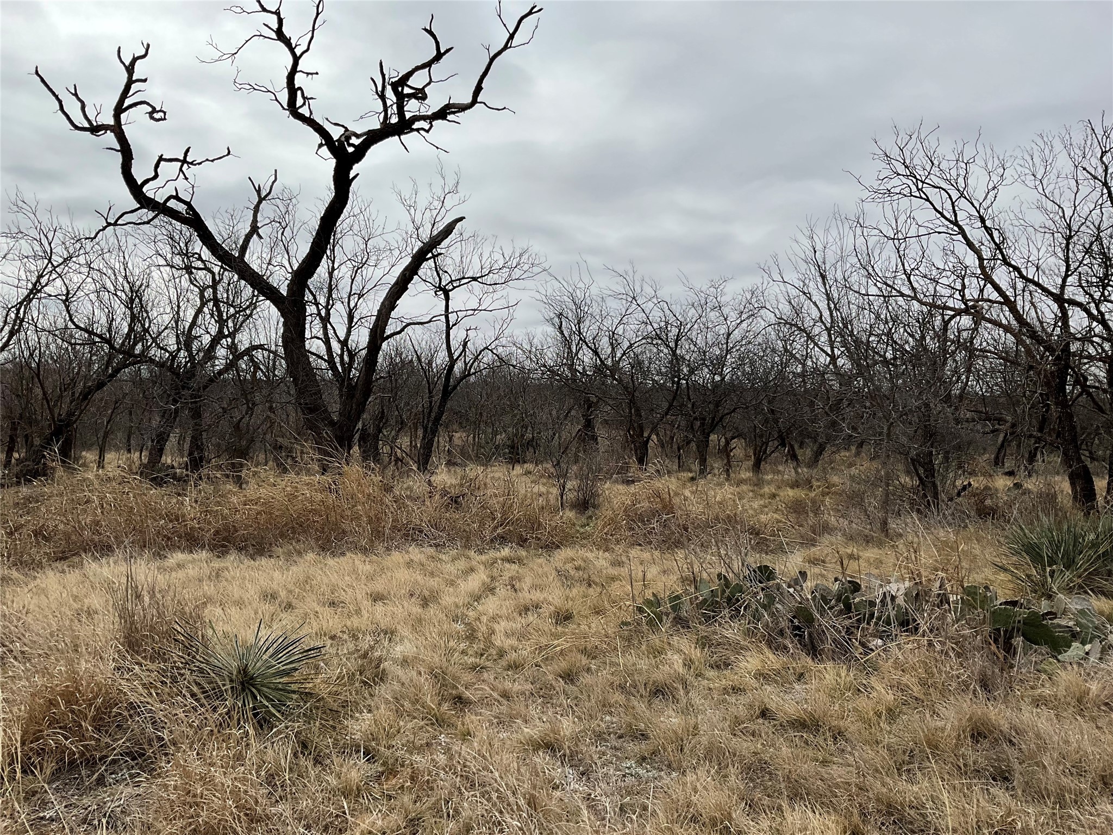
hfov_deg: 61.7
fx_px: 932
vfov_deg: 48.2
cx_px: 556
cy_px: 418
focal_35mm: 29
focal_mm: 3
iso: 25
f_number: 1.8
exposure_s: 1/4405
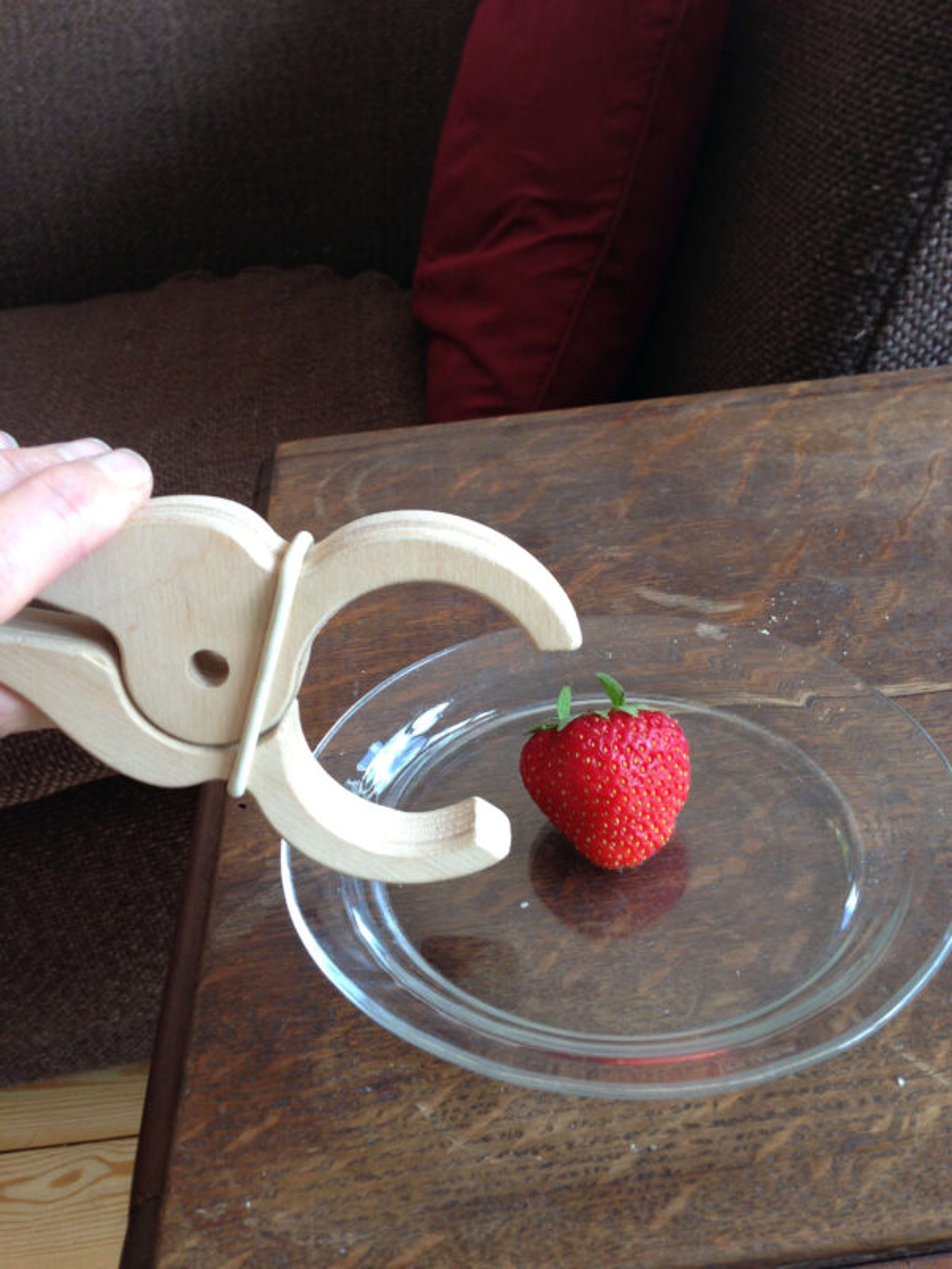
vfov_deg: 55.4
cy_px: 634
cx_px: 476
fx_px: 1210
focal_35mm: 33
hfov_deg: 42.9
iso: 50
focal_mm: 4.13
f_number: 2.4
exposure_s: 1/60
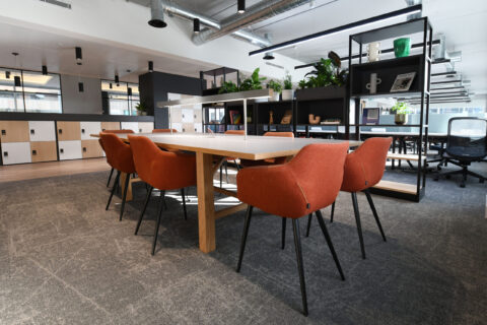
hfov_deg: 90.0
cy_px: 162
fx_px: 243
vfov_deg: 67.4
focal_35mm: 18
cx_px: 244
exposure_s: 1/25
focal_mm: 18
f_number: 8
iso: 500
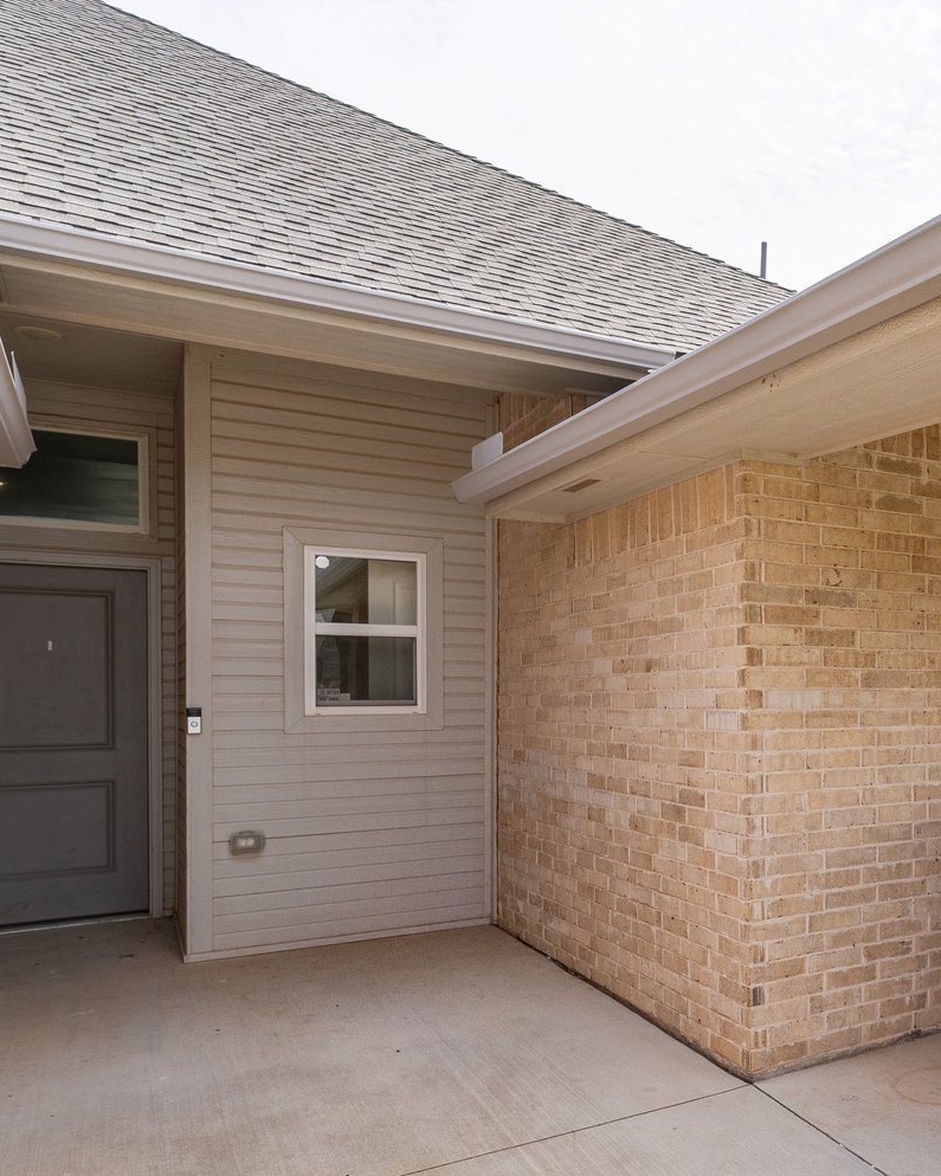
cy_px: 681
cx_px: 896
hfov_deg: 44.1
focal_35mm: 29
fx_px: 1010
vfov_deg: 60.1
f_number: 7.1
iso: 250
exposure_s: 1/2500
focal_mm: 10
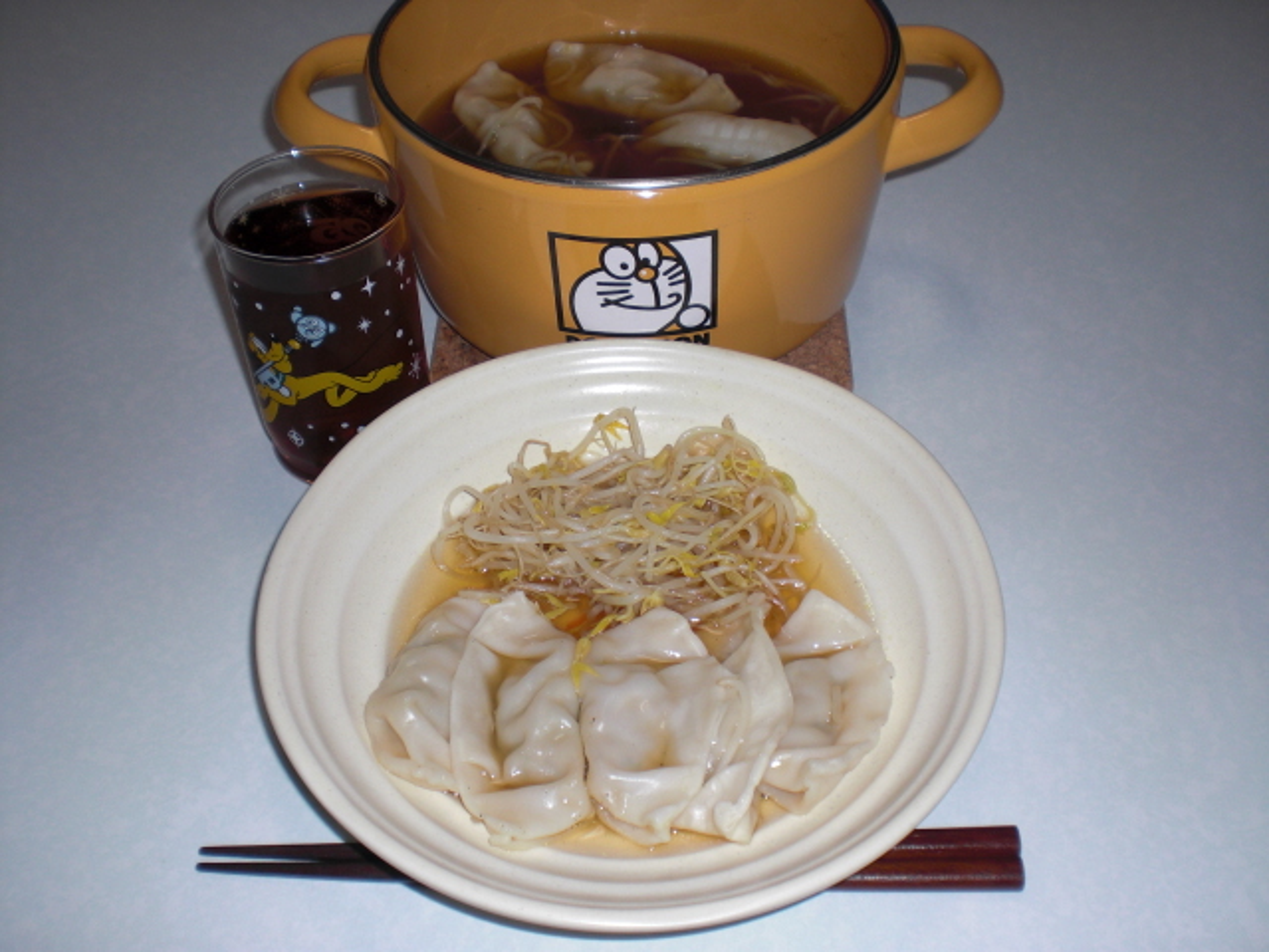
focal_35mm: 38
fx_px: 1393
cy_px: 476
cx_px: 634
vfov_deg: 37.7
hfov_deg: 49.0
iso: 64
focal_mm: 6.3
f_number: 3.1
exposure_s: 1/60
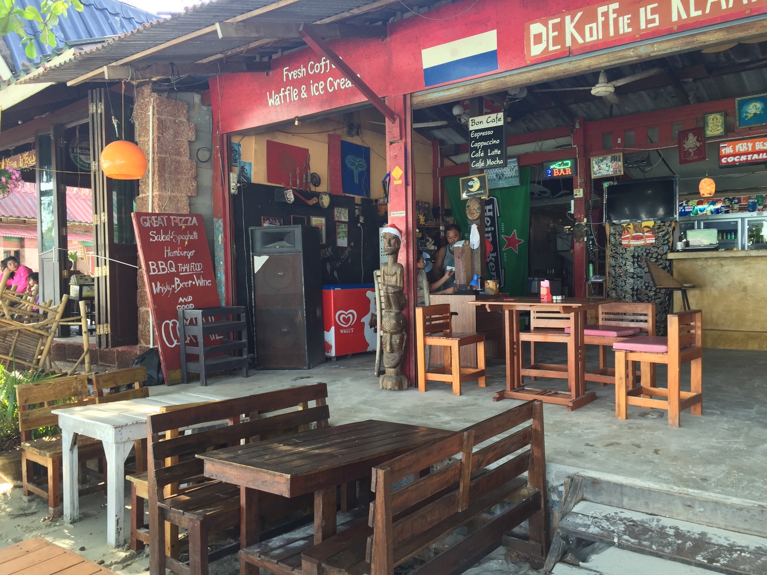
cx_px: 384
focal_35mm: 29
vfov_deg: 48.2
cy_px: 288
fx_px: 643
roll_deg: +0.1
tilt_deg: -1.2
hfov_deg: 61.7
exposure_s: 1/40
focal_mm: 4.15
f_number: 2.2
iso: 32
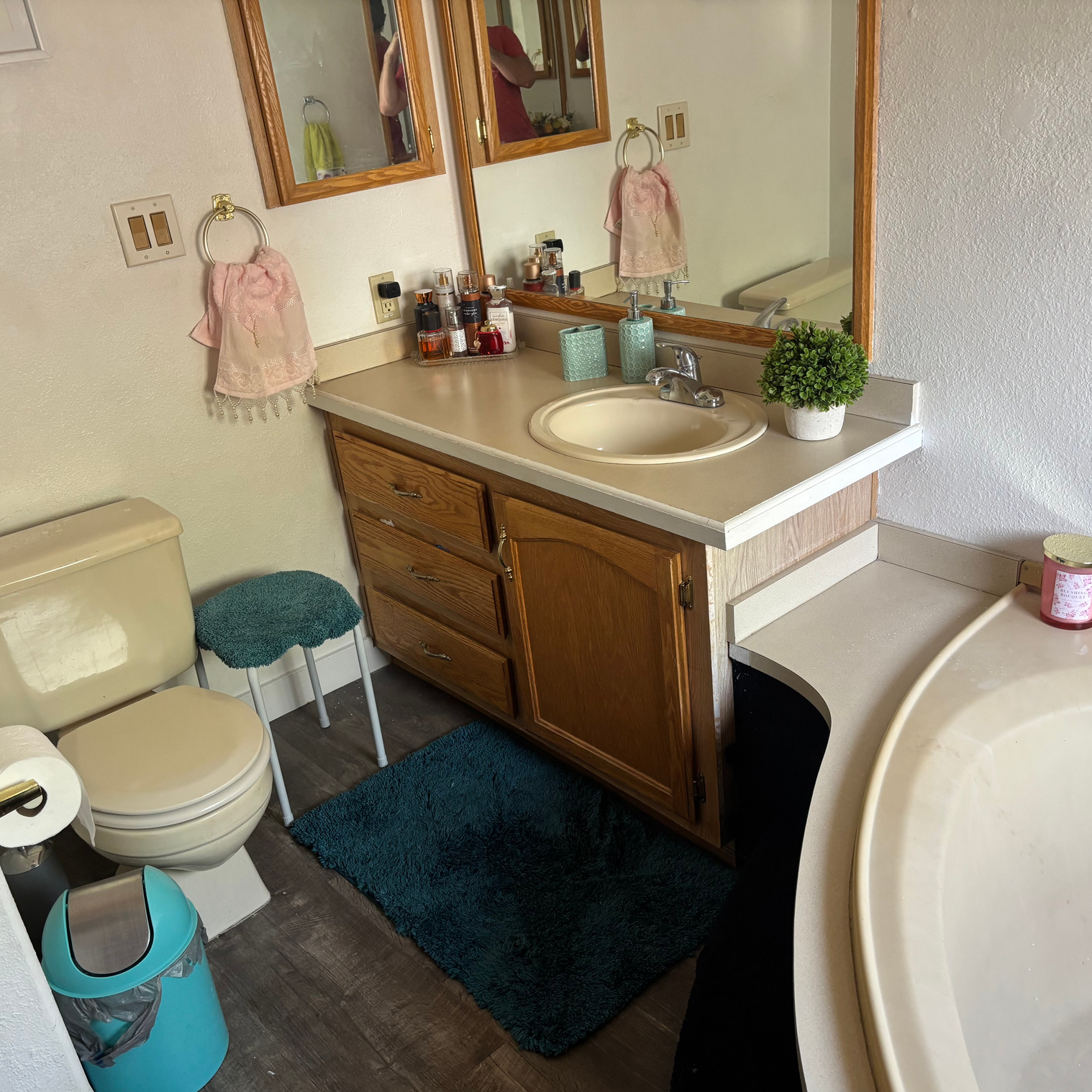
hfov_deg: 52.5
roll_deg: +5.9
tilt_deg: -24.7
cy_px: 552
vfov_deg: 52.5
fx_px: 1106
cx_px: 578
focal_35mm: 31
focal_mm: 5.96
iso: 125
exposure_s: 1/74
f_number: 1.6
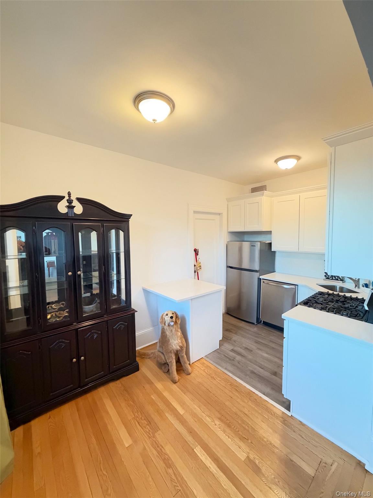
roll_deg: +0.3
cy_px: 249
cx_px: 186
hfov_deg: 85.7
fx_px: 201
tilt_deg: -3.8
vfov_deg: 102.1
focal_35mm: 14
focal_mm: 2.22
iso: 1250
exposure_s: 1/60
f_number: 2.2
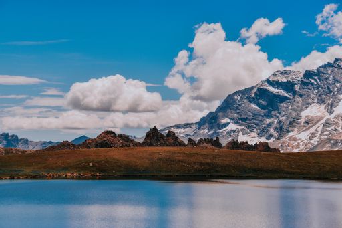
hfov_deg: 18.2
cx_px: 171
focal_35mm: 112
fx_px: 1068
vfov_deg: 12.2
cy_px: 114
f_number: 5
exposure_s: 1/1000
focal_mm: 75
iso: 100
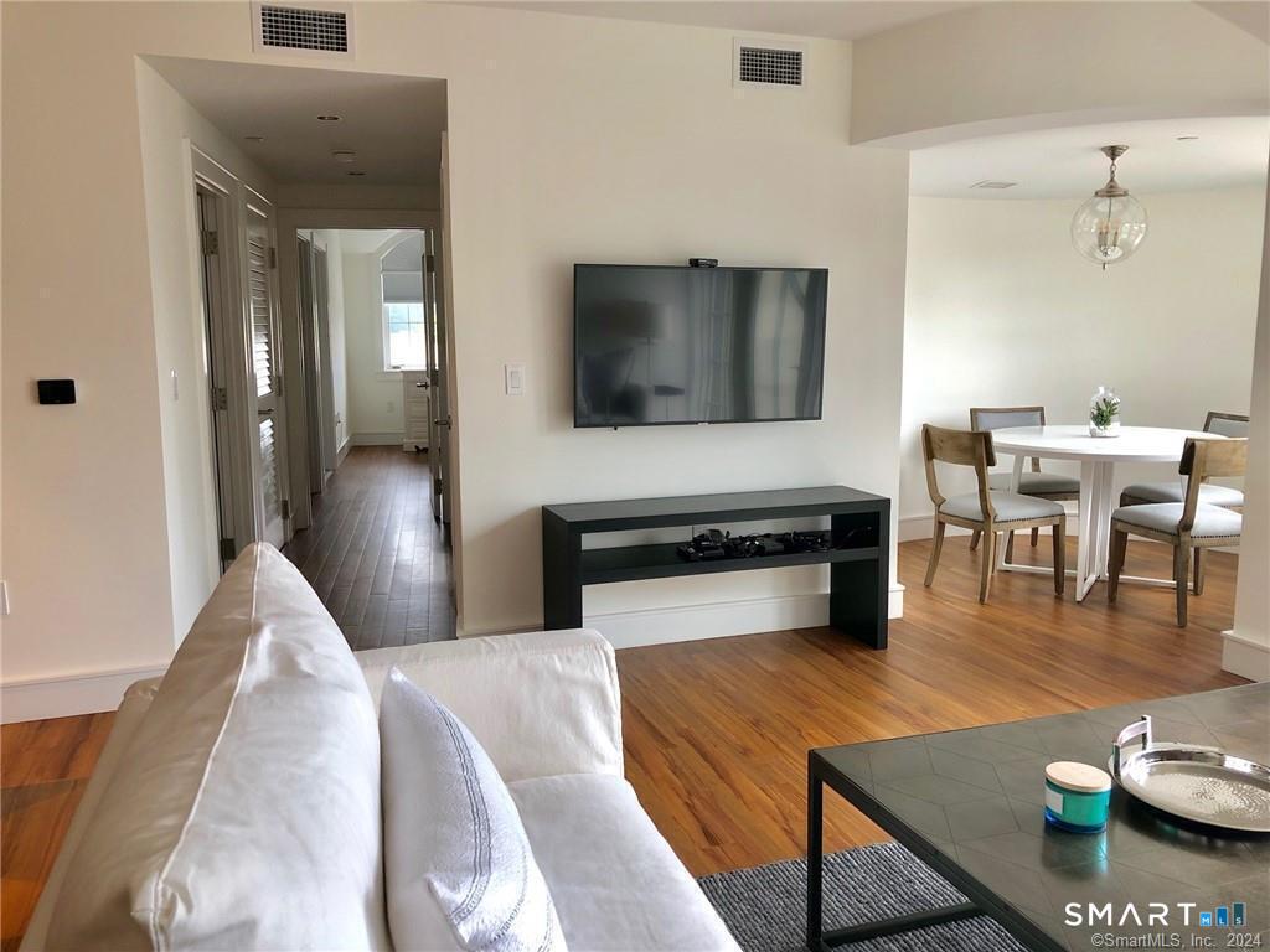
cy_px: 476
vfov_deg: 49.7
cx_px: 635
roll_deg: -0.2
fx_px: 1027
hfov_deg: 63.4
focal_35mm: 28
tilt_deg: -9.0
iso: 20
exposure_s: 1/40
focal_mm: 3.99
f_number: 1.8
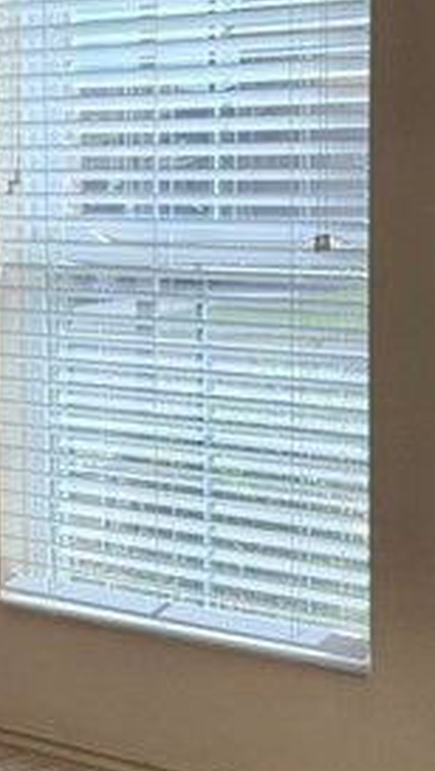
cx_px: -14
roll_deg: +0.5
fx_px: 2005
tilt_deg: -4.7
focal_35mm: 98
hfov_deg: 12.2
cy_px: 333
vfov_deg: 21.8
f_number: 1.78
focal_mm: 6.76
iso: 80
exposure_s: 1/367
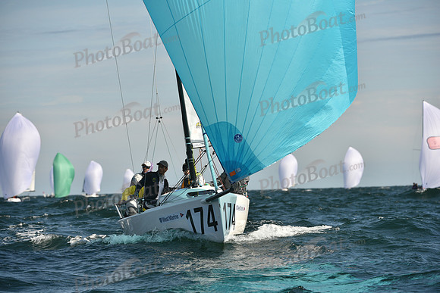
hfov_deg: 8.2
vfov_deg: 5.5
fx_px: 3056
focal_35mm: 250
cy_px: 146
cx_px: 220
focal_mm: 250
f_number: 7.1
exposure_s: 1/1250
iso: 250
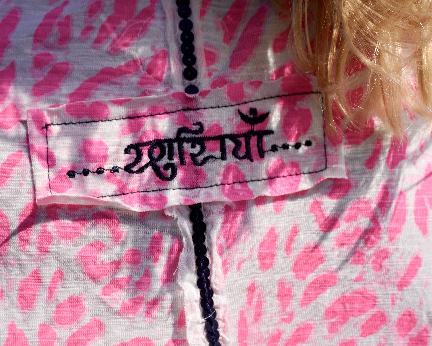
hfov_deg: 30.6
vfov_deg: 24.3
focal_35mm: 62
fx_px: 789
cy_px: 277
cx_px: 218
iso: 100
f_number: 5
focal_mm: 29
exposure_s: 1/1250
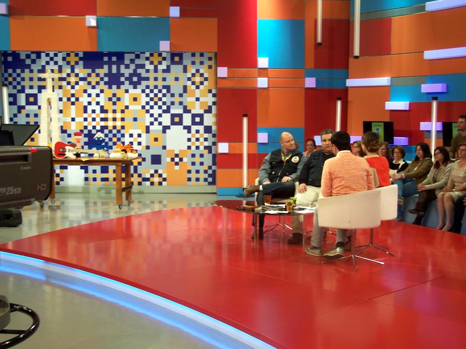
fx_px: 646
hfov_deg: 39.7
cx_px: 233
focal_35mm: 48
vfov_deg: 30.3
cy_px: 174
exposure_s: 1/30
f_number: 3
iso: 80
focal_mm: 8
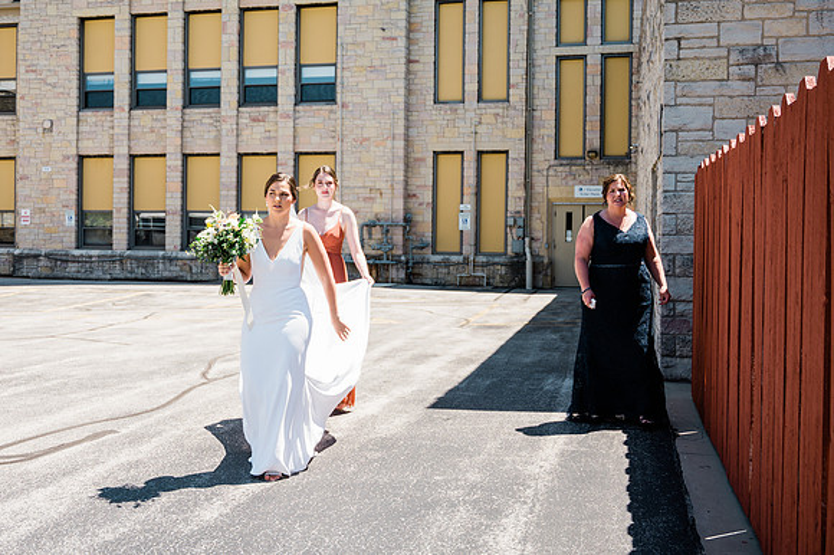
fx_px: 962
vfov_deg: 32.2
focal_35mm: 42
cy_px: 249
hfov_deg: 46.7
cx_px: 354
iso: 160
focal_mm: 34.5
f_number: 4
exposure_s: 1/640
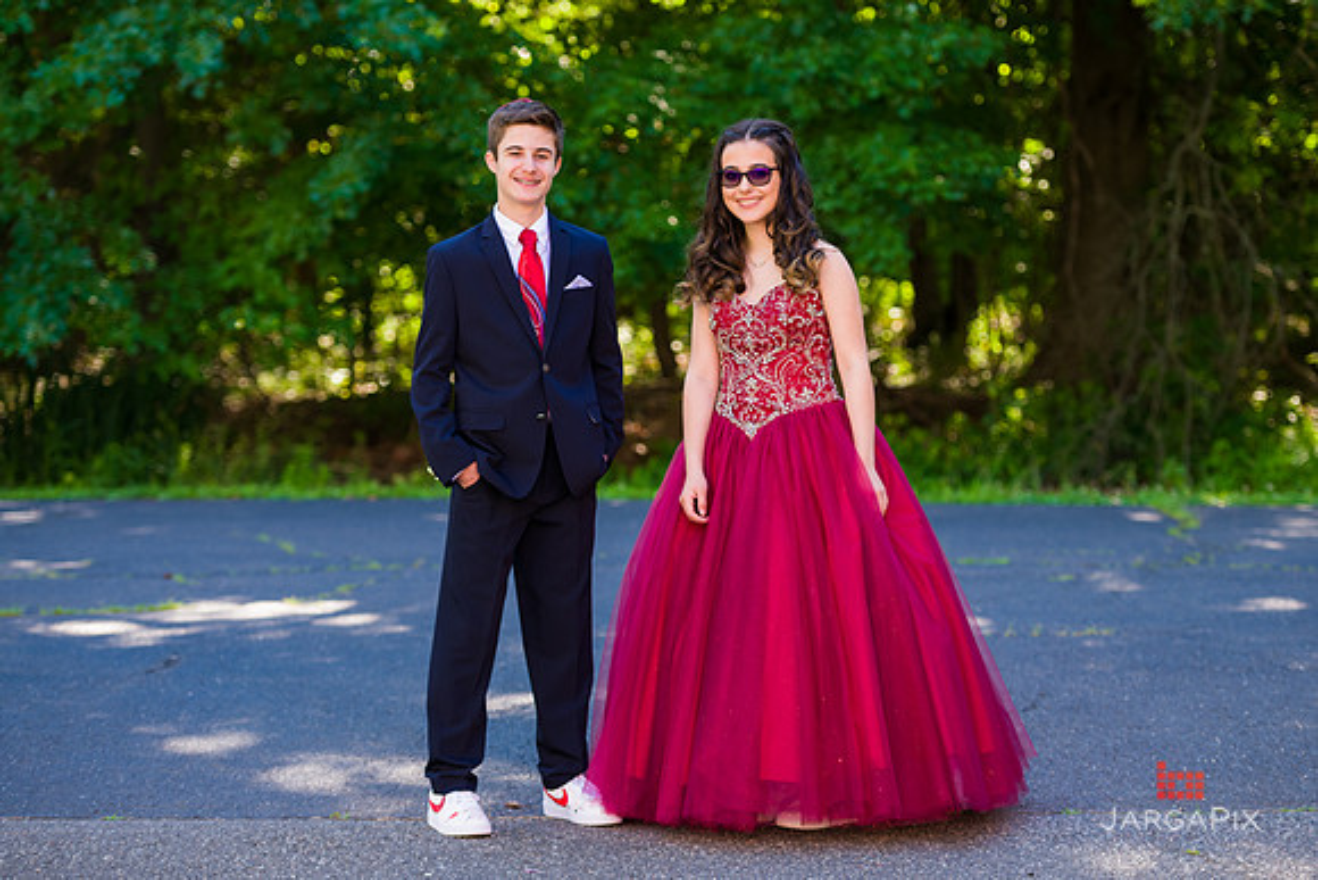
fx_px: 3620
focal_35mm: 99
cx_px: 708
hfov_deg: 20.6
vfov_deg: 13.9
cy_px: 440
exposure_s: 1/200
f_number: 3.2
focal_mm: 92
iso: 200
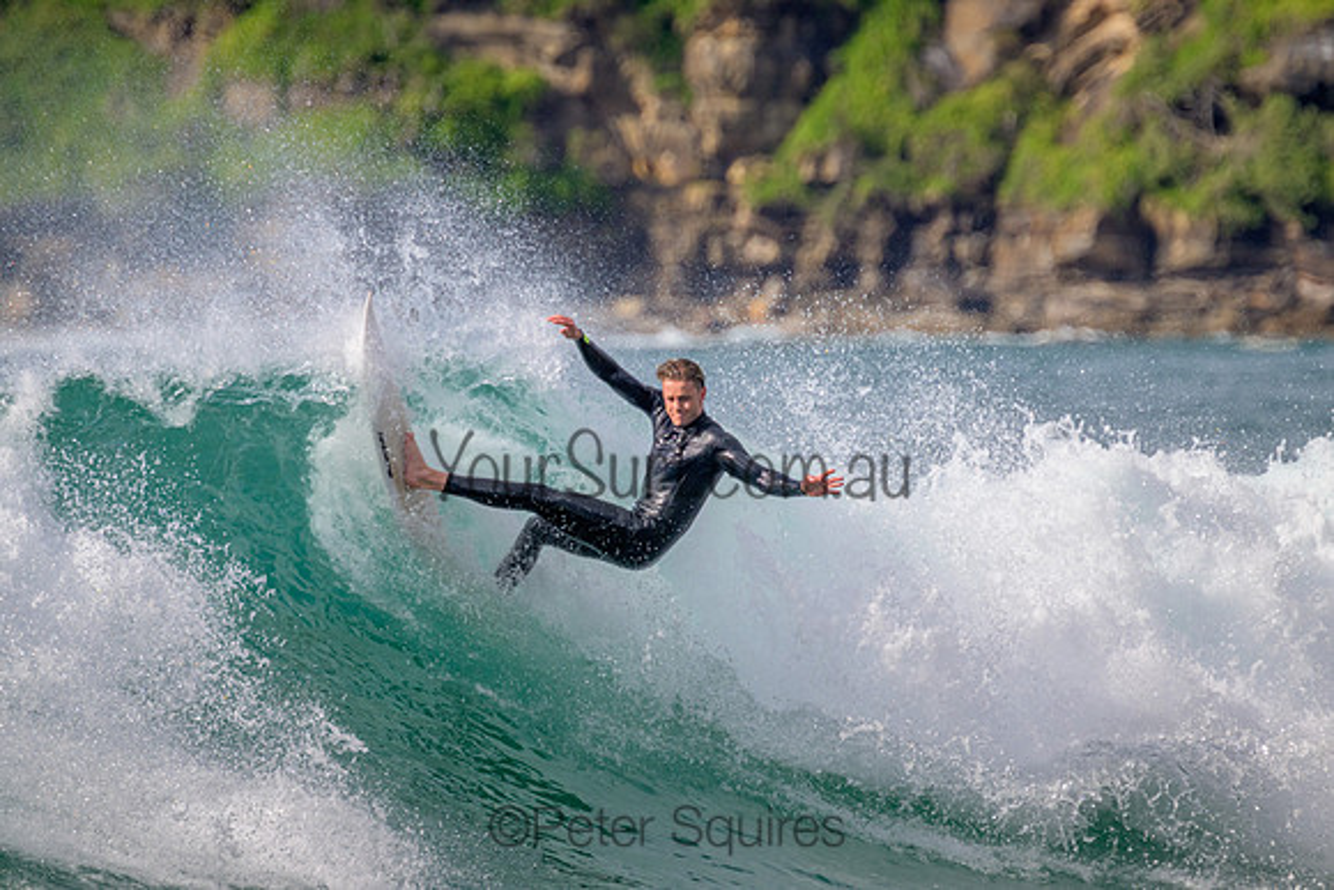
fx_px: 29650
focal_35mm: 800
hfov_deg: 2.6
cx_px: 667
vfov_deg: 1.7
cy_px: 445
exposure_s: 1/1600
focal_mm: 800
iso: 800
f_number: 11
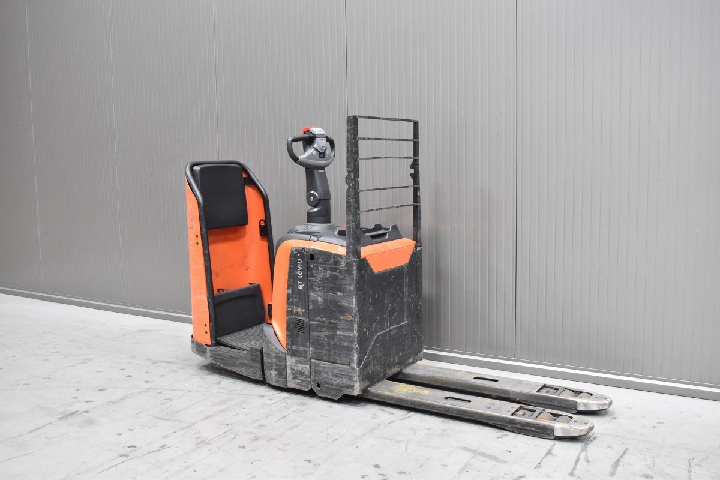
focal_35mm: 34
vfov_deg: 38.4
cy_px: 240
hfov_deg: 55.1
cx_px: 360
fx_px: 690
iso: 1600
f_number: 5
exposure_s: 1/25
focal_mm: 23
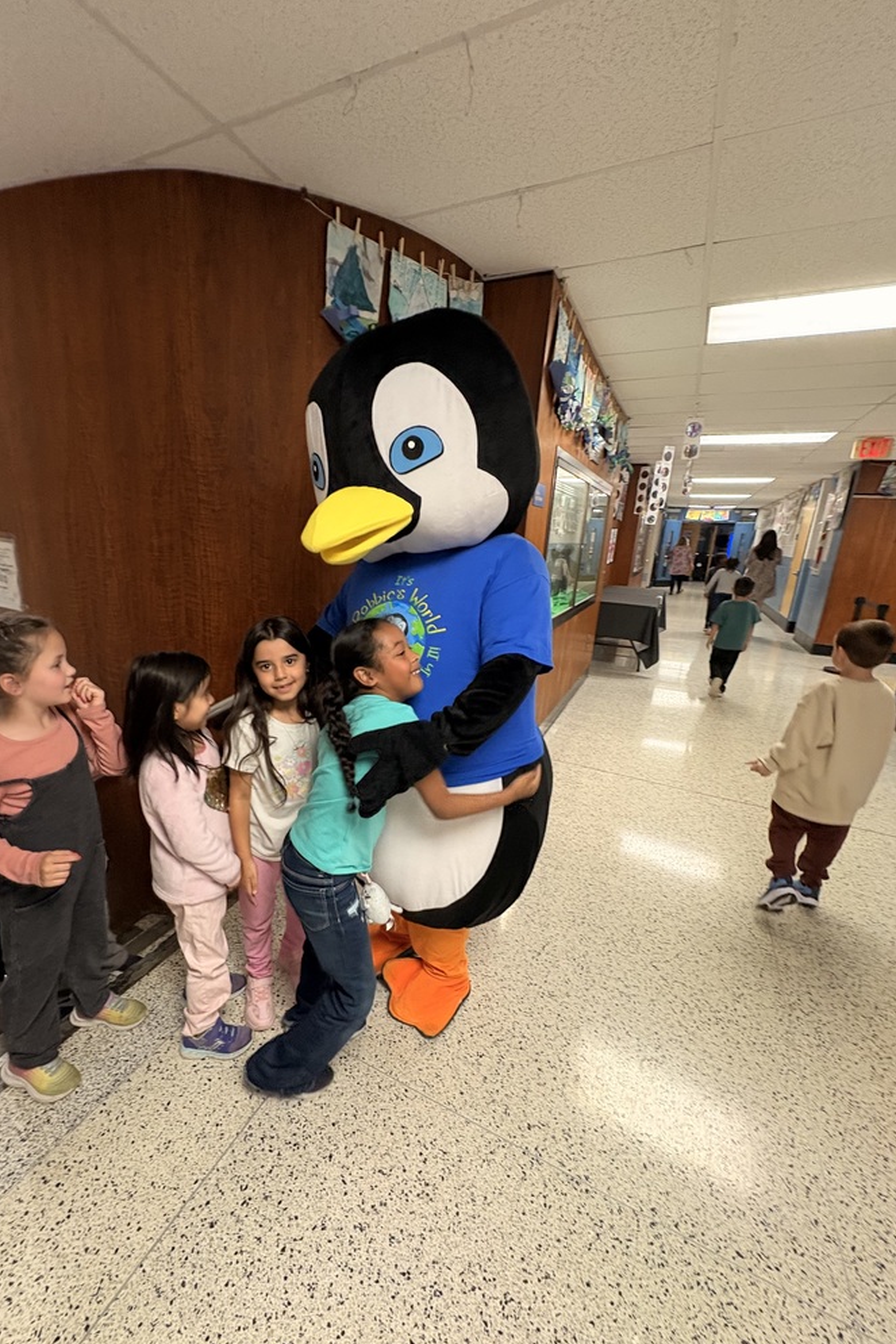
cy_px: 684
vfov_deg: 100.4
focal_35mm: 15
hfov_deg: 76.8
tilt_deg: -15.7
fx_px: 560
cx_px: 378
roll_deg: -4.1
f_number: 2.2
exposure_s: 1/60
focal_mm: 2.22
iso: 400
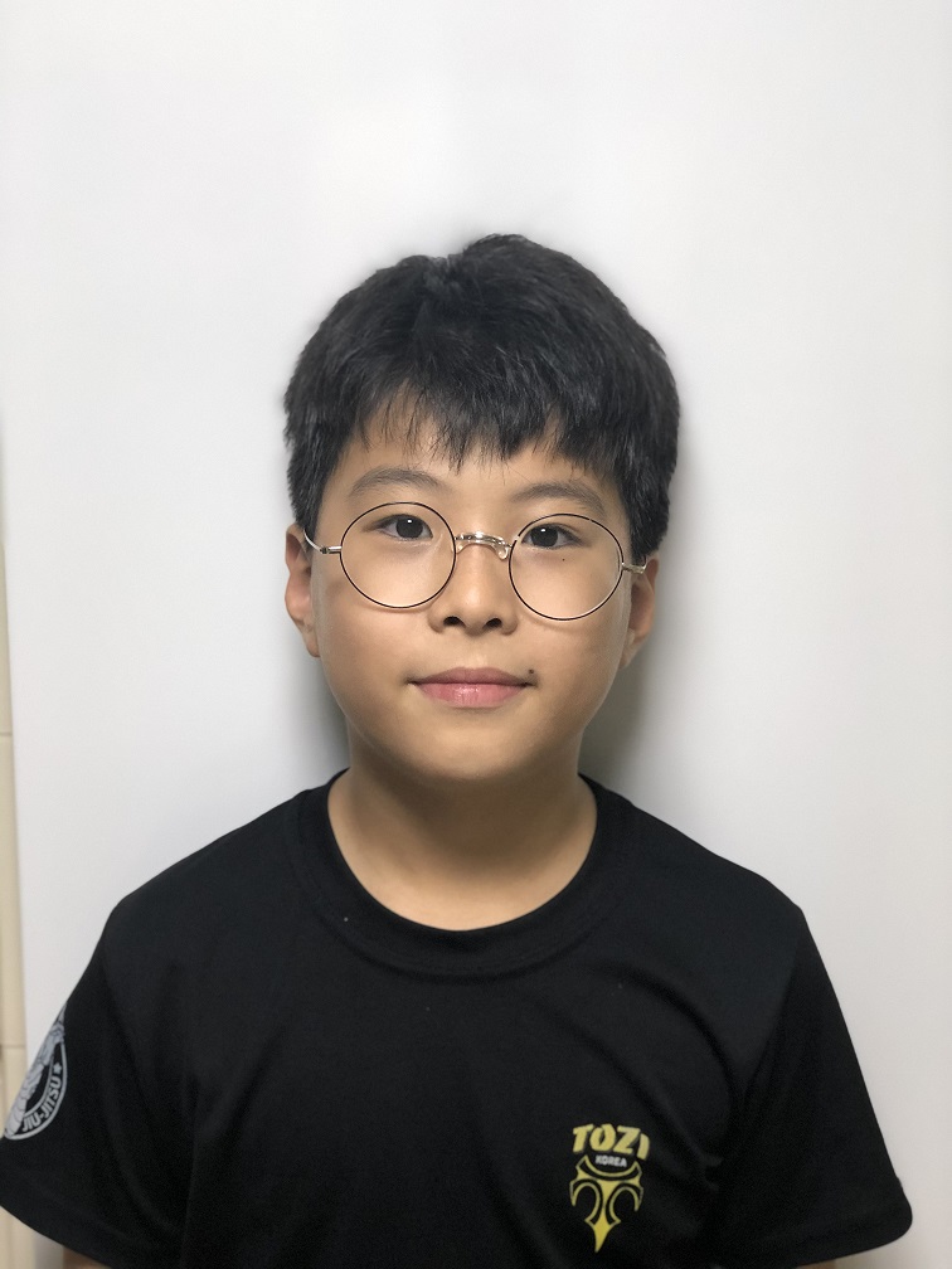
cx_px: 476
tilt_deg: -14.1
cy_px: 634
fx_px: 2090
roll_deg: -1.4
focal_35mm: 57
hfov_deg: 25.7
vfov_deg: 33.8
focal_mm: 6.6
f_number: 2.8
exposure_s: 1/30
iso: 125
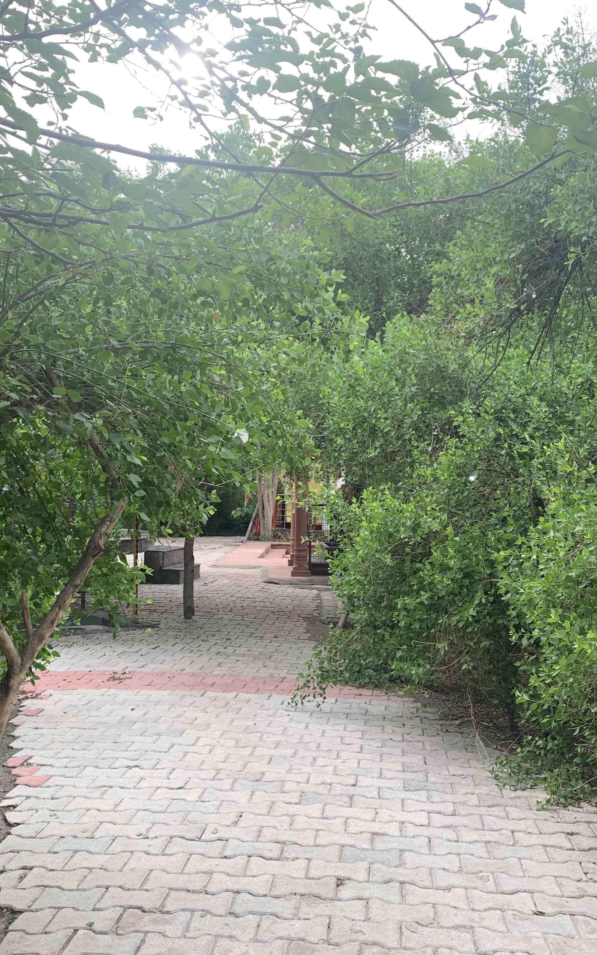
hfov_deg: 34.4
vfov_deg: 52.7
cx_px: 270
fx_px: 963
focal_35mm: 37
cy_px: 477
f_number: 1.8
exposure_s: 1/155
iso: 25
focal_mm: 4.25
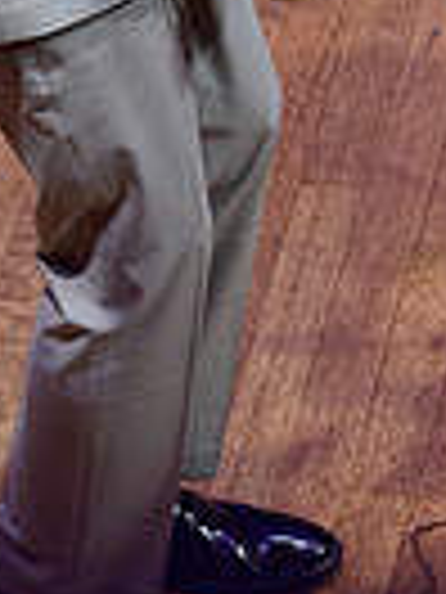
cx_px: 279
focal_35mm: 655
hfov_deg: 2.3
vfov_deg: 3.0
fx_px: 11252
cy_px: -392
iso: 5000
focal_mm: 200
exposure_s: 1/640
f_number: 6.3
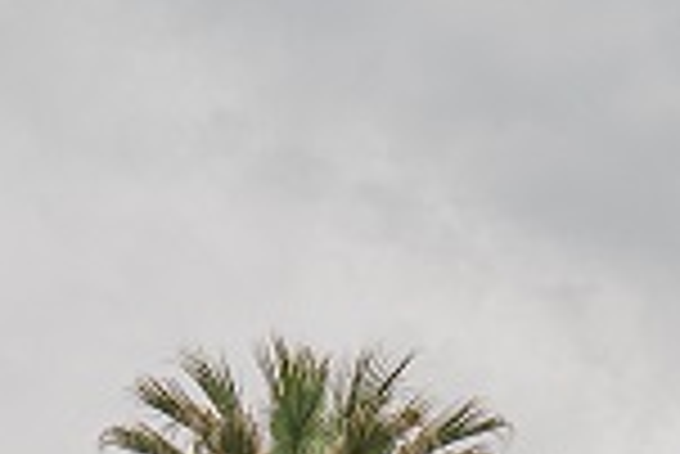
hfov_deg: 16.0
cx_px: 135
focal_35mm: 127
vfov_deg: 9.5
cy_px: 1139
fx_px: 2401
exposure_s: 1/200
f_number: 11
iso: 400
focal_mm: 16
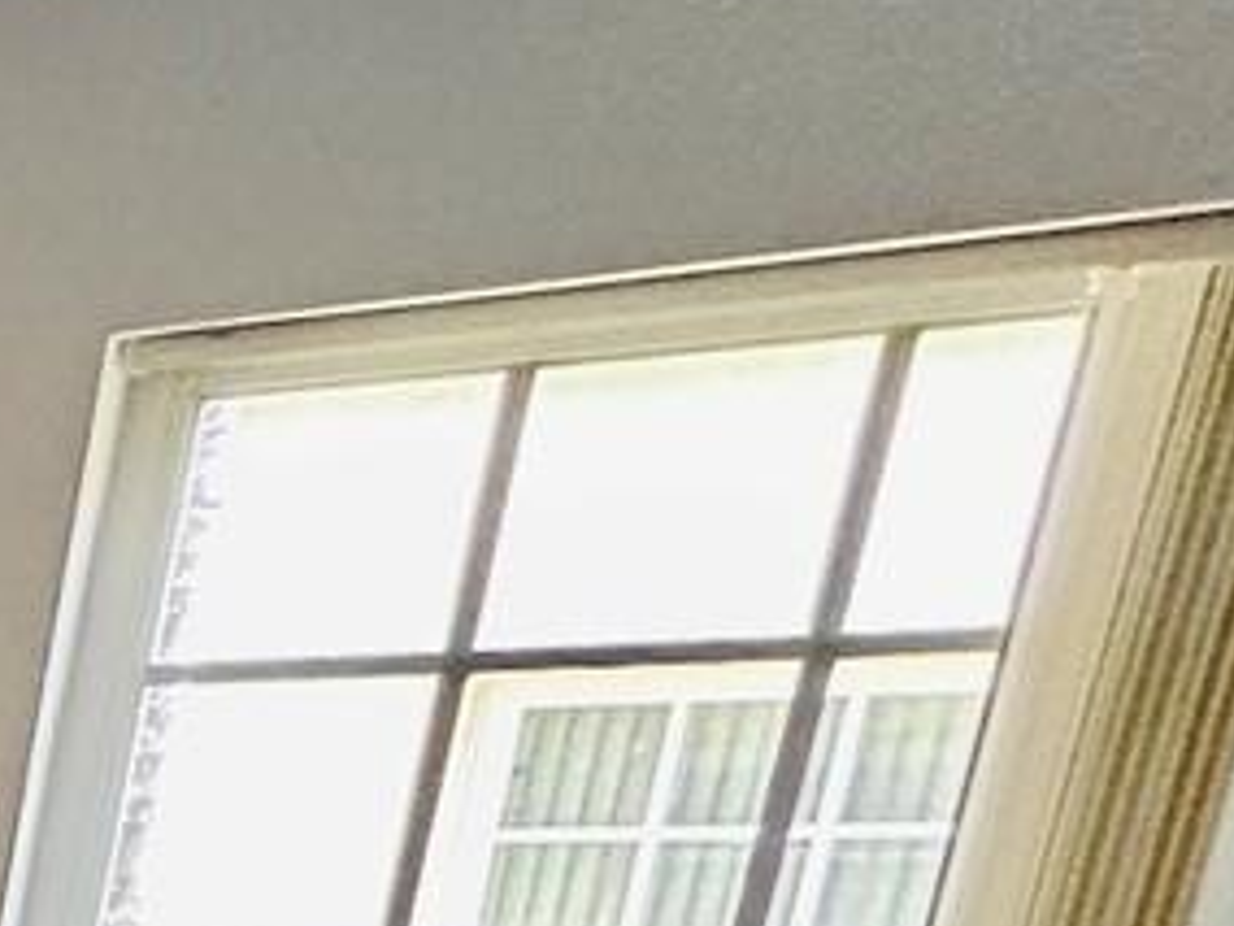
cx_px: -2060
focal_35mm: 79
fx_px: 2816
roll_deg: -0.1
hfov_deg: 13.3
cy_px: 1656
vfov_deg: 15.9
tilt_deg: -14.8
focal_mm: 2.22
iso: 250
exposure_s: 1/60
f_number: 2.2
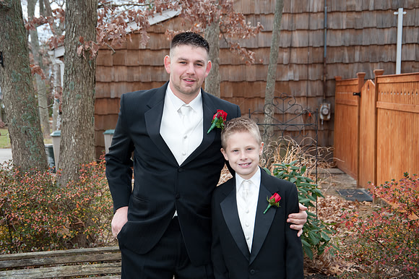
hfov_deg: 34.5
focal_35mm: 58
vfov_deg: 23.4
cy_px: 140
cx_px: 210
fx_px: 675
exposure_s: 1/160
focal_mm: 58
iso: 640
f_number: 7.1
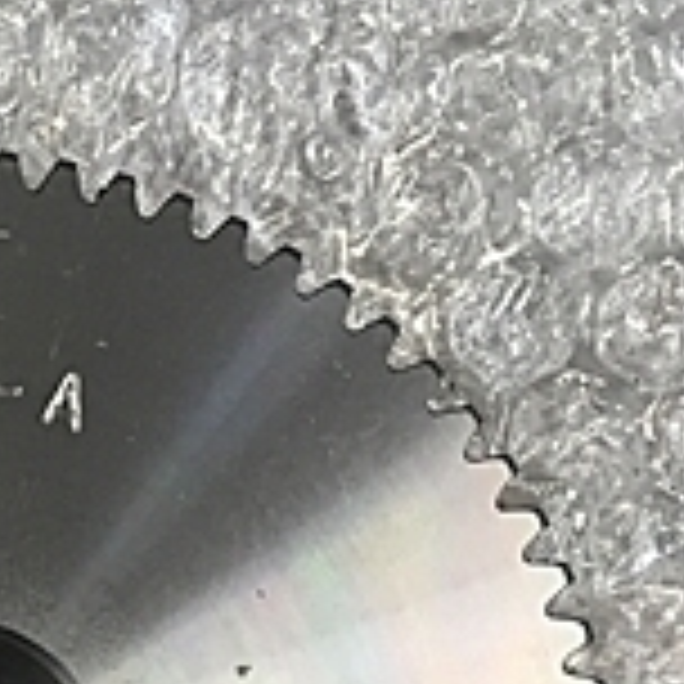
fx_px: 2414
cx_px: -702
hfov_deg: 13.6
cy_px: 765
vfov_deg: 15.7
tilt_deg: -81.9
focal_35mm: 108
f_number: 2.2
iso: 40
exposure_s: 1/30
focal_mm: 4.15
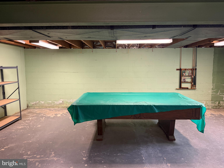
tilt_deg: -5.3
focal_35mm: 24
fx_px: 155
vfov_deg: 56.8
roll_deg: +0.1
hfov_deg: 71.6
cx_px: 112
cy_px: 84
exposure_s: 1/60
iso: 400
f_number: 1.78
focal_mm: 6.76
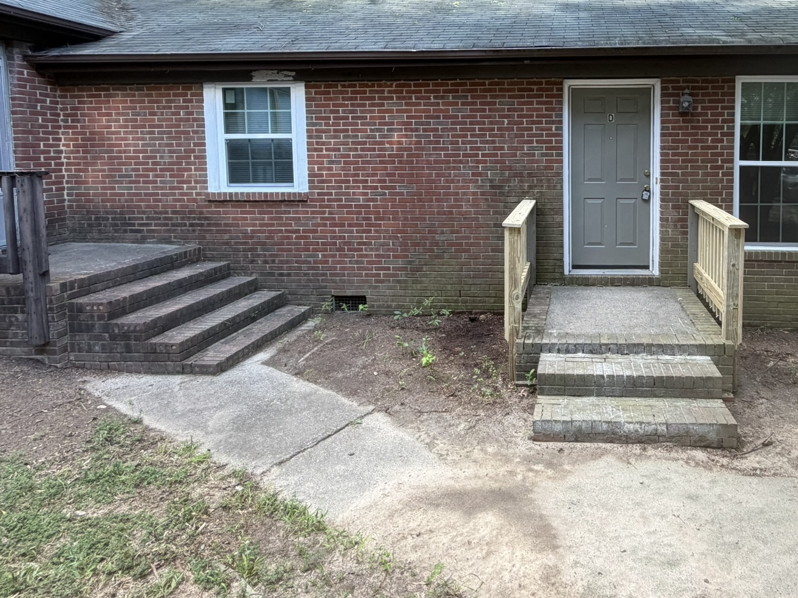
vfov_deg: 59.0
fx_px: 507
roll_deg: +0.0
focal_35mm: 22
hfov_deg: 73.4
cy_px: 178
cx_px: 551
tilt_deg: -2.8
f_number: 2.2
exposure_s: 1/121
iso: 125
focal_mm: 2.22
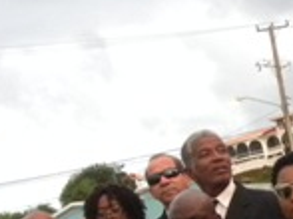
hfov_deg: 14.9
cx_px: 548
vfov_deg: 12.4
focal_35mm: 113
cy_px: 332
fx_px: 956
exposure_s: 1/19.3
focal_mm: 4.6
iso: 400
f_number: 2.8
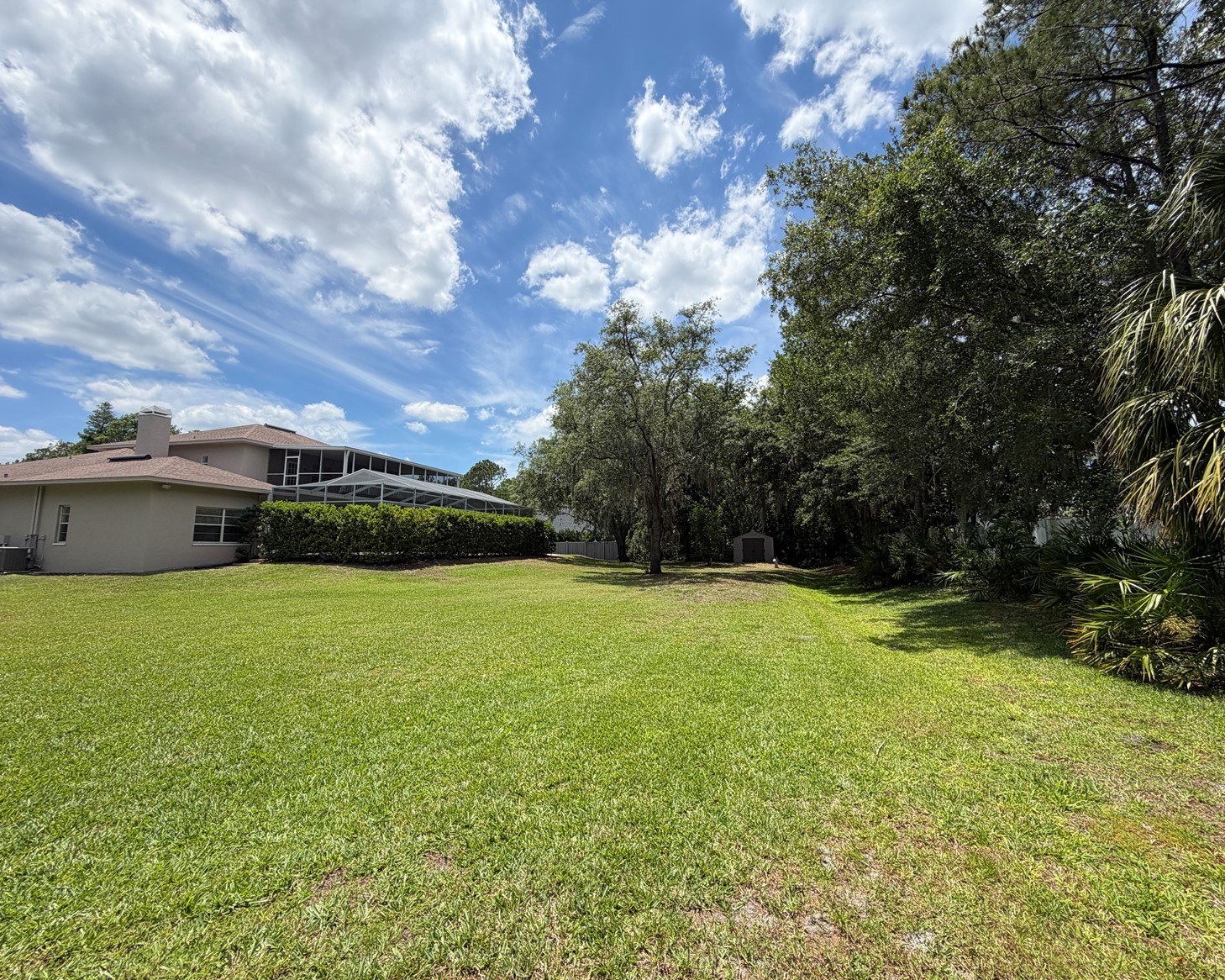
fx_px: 544
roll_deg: +2.0
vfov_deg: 84.0
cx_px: 651
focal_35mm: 15
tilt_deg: +7.7
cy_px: 484
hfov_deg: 96.7
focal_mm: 2.22
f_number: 2.2
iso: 20
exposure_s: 1/1050
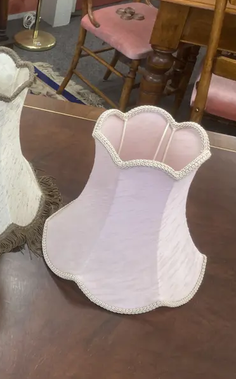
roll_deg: +1.1
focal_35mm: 51
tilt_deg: -36.2
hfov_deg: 22.5
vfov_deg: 39.5
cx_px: -75
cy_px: 163
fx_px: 525
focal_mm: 3.99
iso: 50
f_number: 1.8
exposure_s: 1/50
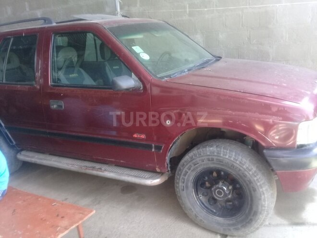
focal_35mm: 31
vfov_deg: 45.4
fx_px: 284
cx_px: 158
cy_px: 119
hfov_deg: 58.4
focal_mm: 3.3
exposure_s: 1/33
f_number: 2.2
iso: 50
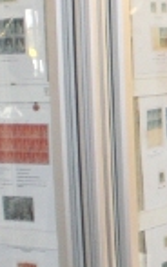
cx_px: 348
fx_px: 793
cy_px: 111
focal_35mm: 109
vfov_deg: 19.1
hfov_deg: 10.8
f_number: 3.1
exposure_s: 1/40
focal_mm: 6.3
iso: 100
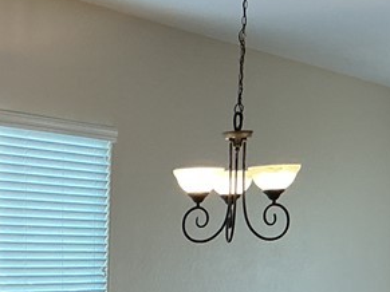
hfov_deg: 18.8
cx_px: 11
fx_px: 1149
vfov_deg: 13.3
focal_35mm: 102
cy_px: 494
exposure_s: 1/60
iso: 160
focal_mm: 3
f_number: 1.8
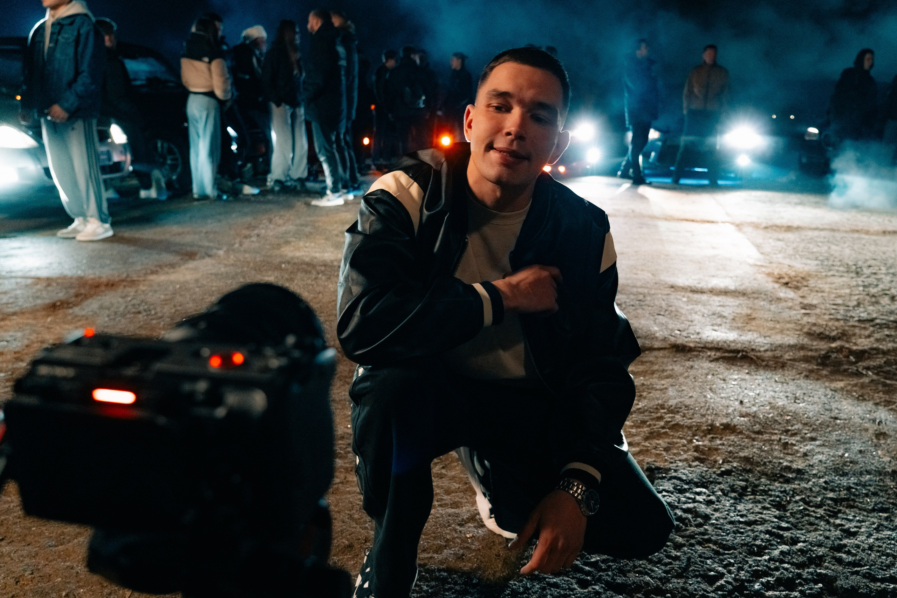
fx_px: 695
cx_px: 512
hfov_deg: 65.4
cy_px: 283
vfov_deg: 46.5
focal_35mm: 28
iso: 1600
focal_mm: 24
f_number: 4
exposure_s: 1/125
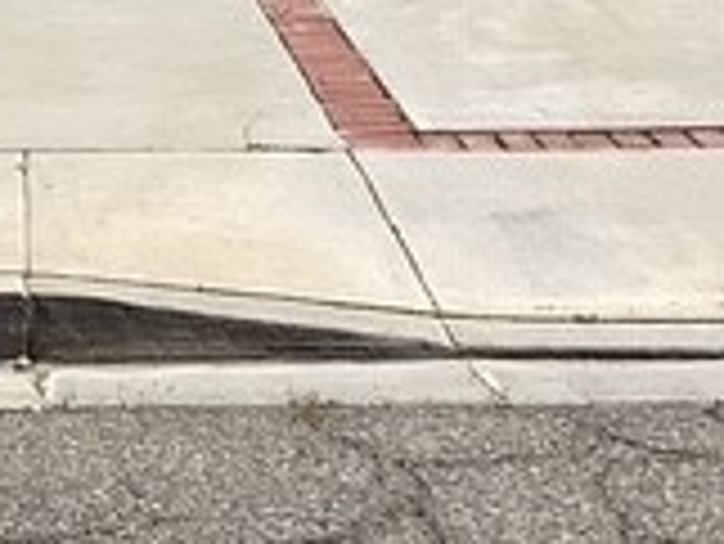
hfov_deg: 15.5
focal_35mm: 123
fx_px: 2574
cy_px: -508
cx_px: -135
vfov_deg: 11.1
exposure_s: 1/1852
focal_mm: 3.3
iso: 25
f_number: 2.4
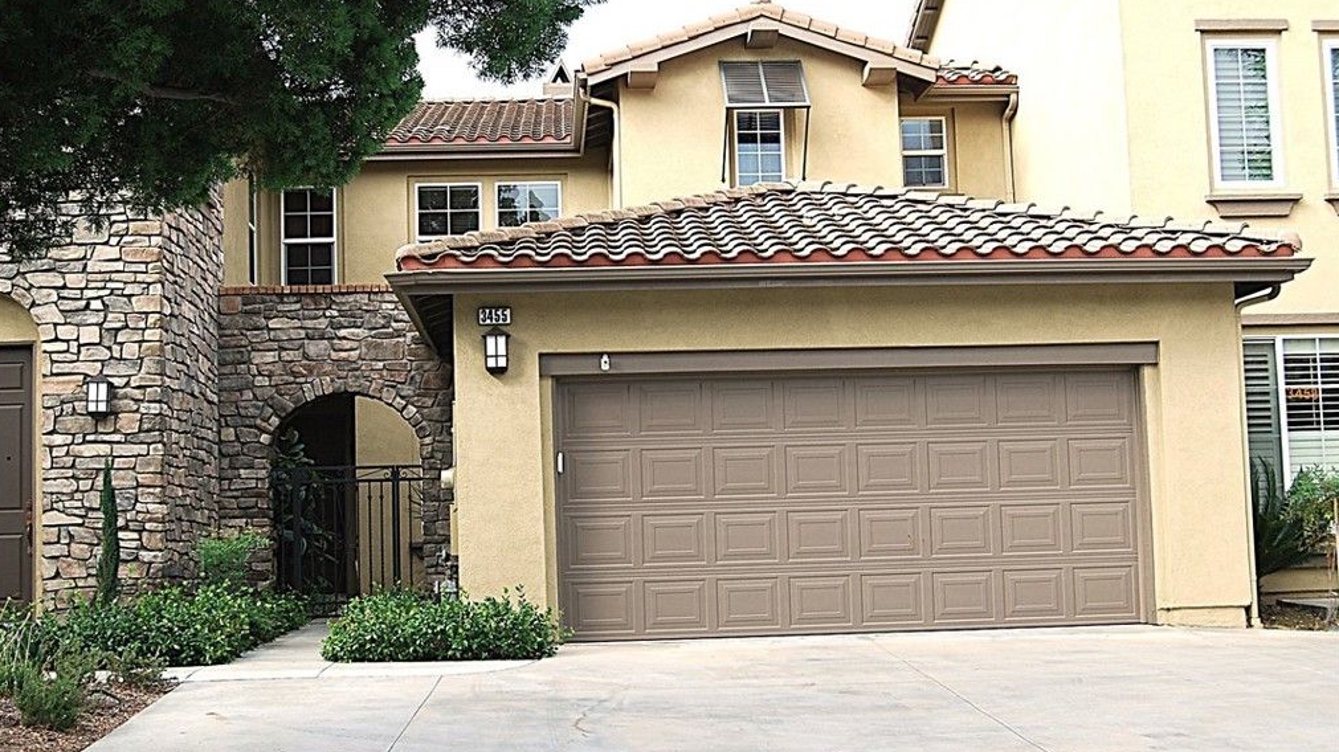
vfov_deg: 23.5
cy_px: 352
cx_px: 664
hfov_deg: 40.6
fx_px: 1810
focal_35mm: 51
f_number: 9
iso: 200
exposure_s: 1/125
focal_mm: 32
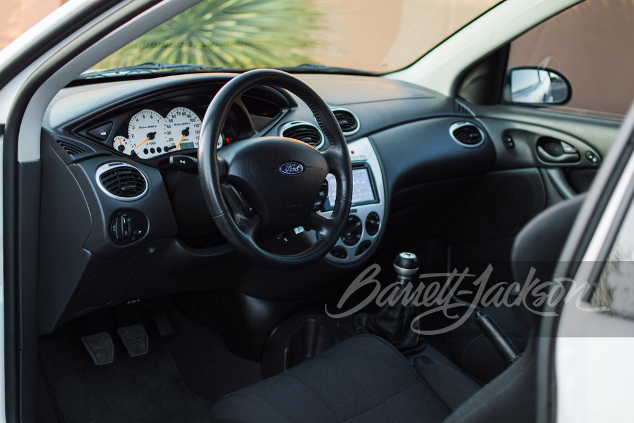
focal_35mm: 52
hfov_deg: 37.8
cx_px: 317
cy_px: 212
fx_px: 925
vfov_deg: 25.8
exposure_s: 1/160
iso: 100
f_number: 1.8
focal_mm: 35
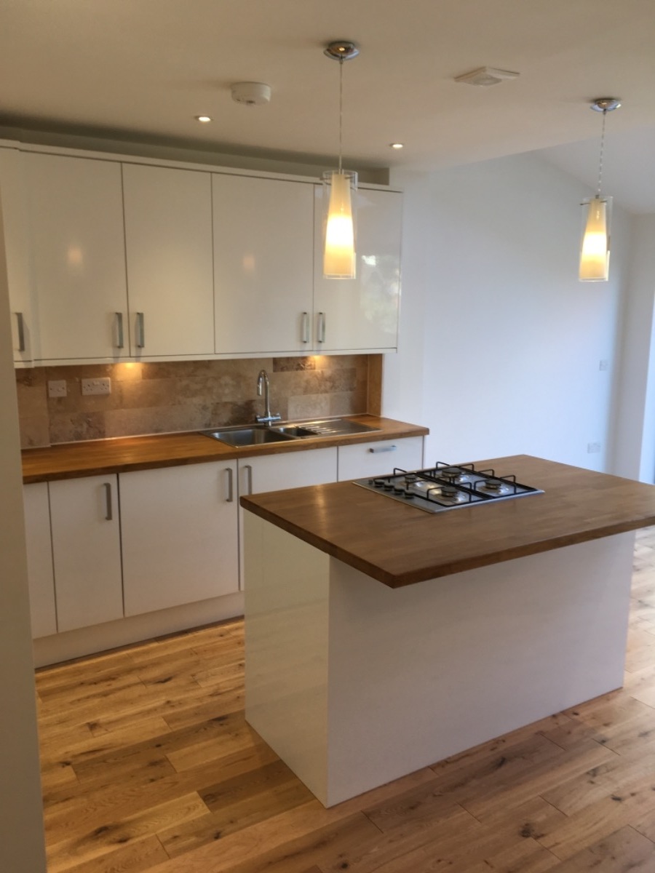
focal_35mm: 29
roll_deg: -1.5
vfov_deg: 61.7
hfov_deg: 48.2
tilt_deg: -12.4
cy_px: 436
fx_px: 732
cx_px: 328
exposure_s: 1/50
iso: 32
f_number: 2.2
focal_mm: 4.15
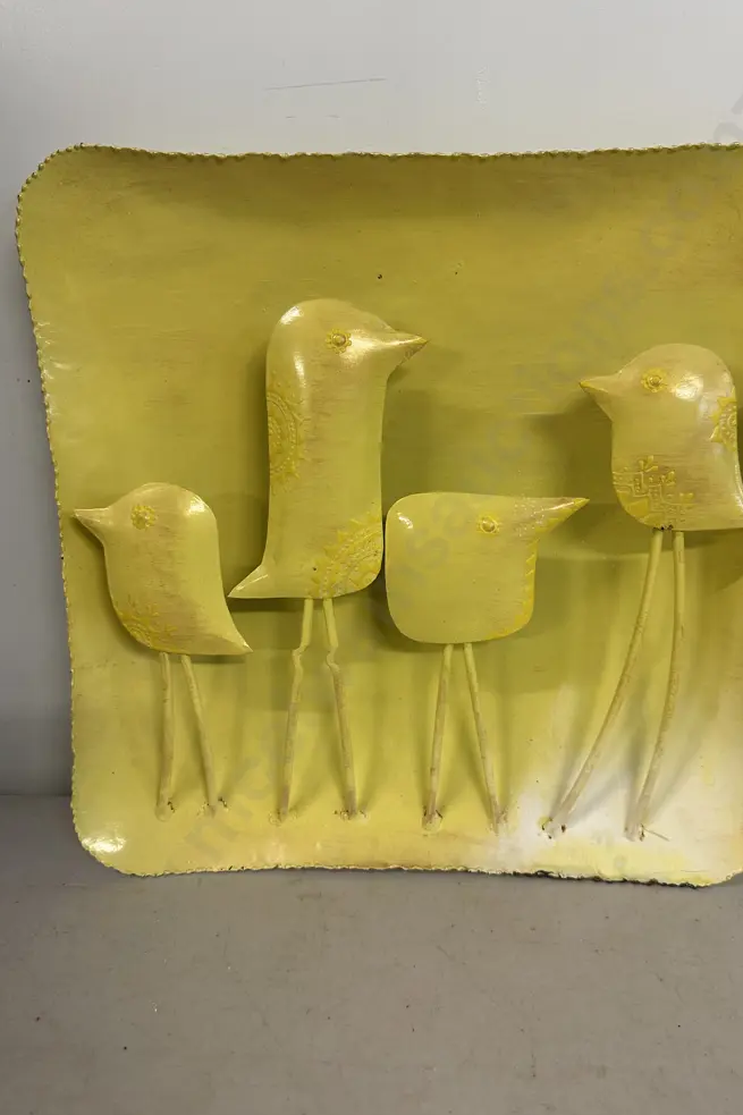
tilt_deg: -19.3
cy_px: 560
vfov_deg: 69.4
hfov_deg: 49.4
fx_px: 805
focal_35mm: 26
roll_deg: +0.2
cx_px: 417
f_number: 1.78
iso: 160
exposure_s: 1/100
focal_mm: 6.86
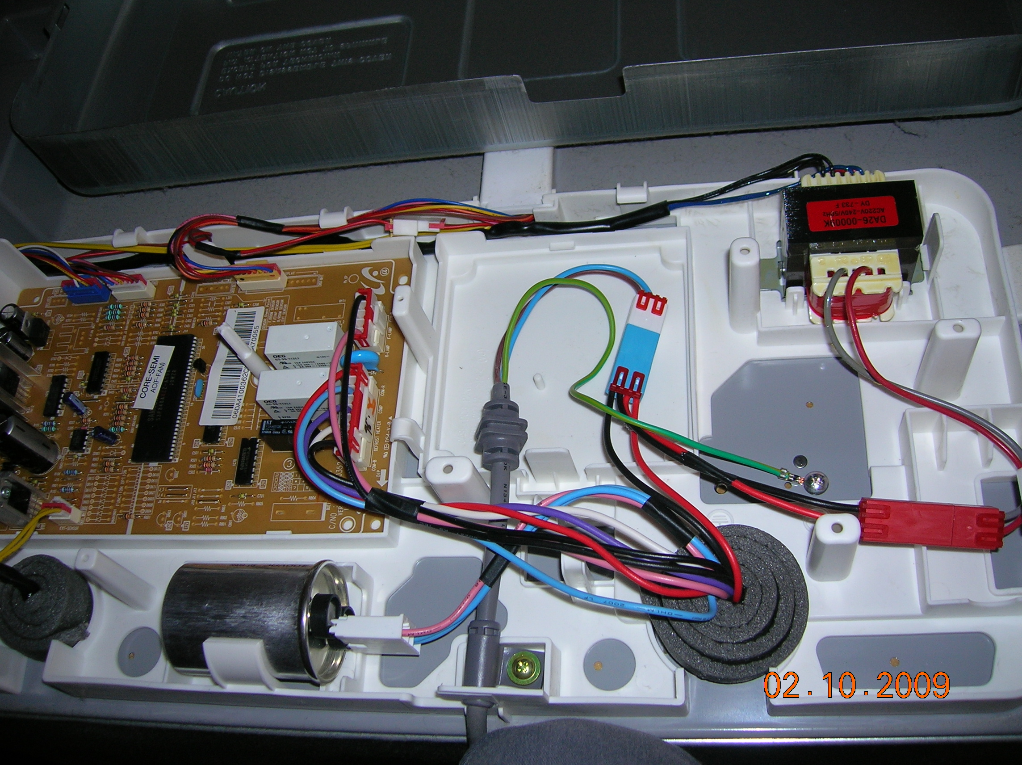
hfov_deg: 54.0
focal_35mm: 34
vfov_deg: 41.7
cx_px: 511
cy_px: 382
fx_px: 1003
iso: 50
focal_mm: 5.7
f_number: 2.9
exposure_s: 1/60.1
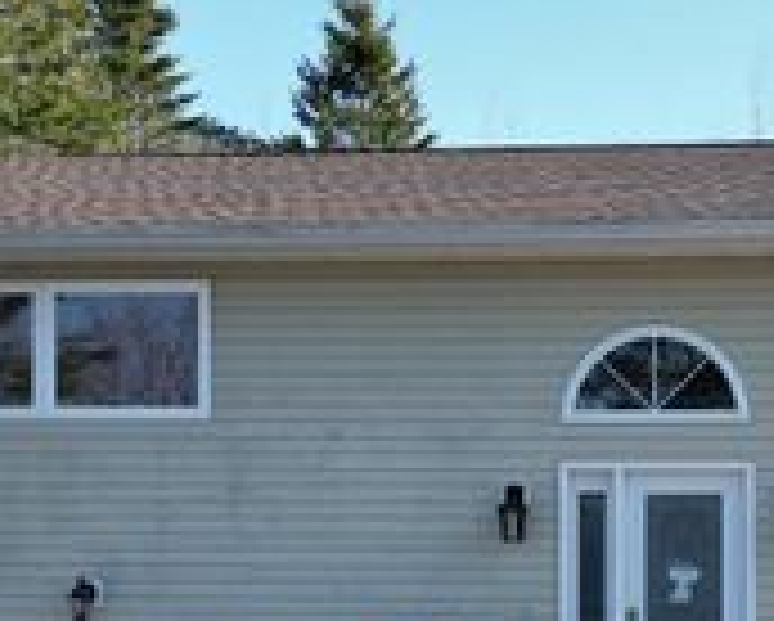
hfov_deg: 27.6
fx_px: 1559
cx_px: 549
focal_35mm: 68
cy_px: 502
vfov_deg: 22.2
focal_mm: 6.72
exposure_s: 1/2000
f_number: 1.7
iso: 200
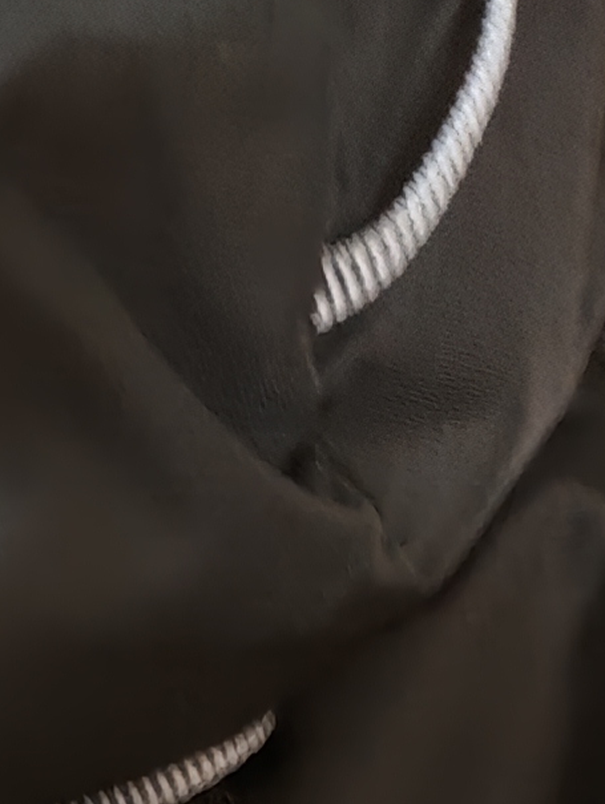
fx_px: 3606
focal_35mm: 155
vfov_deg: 11.1
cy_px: 1819
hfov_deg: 9.0
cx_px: -657
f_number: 1.5
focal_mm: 7.73
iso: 1600
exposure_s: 1/13
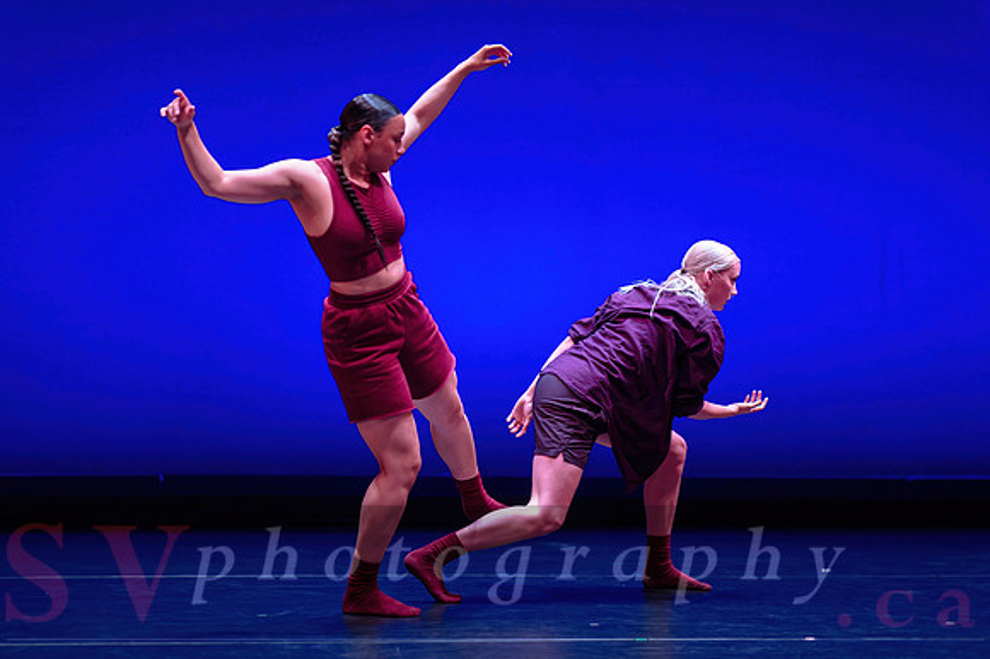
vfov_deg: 12.7
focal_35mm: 108
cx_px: 495
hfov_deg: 19.0
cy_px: 330
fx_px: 2955
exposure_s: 1/320
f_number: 1.4
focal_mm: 105
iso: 1250
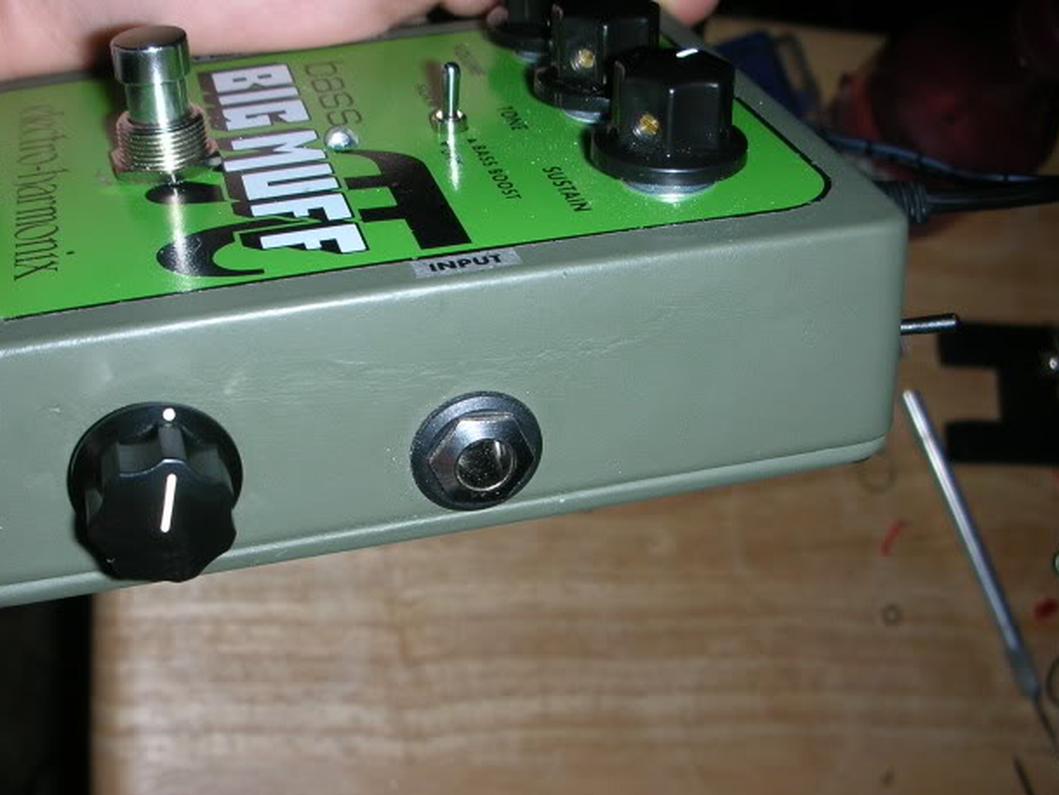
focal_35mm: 46
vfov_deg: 31.4
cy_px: 494
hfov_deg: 40.9
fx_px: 1408
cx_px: 398
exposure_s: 1/60
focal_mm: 5.8
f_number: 8.5
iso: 50
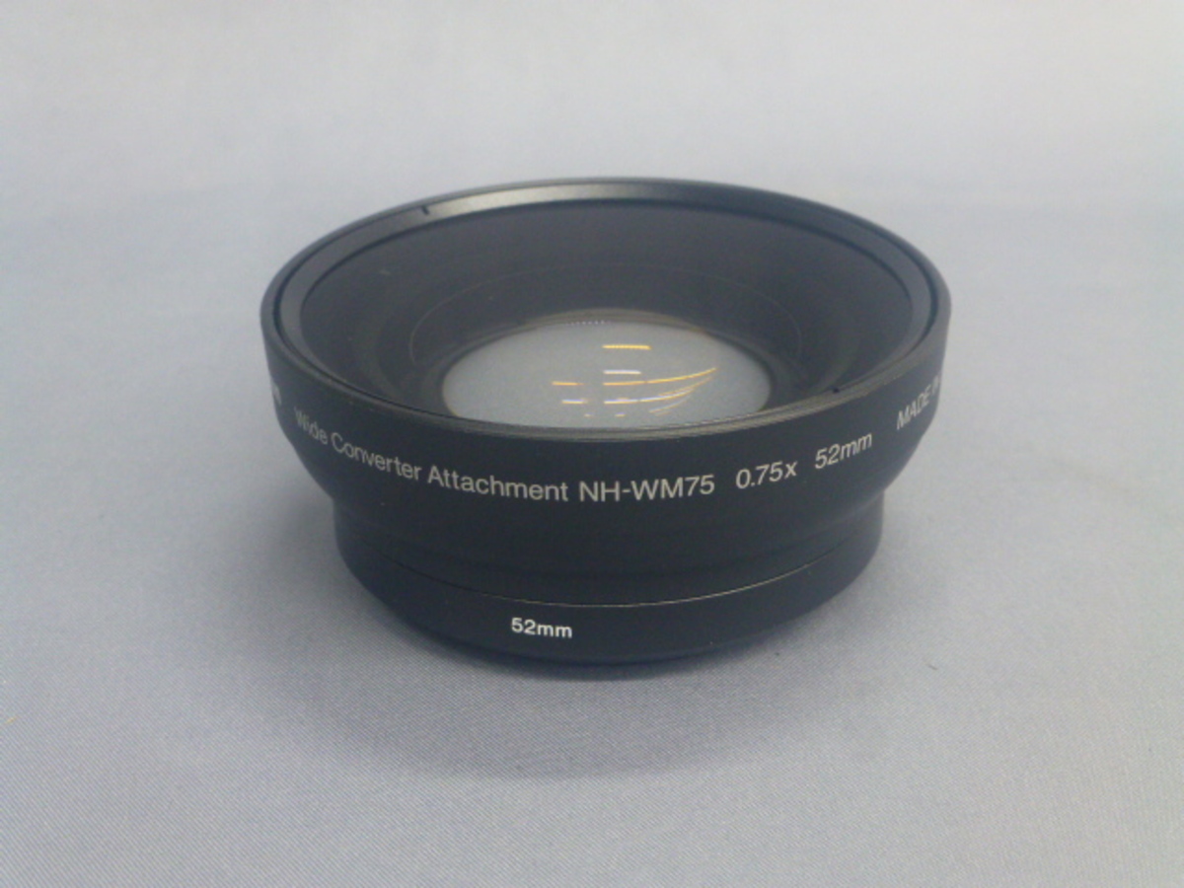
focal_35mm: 58
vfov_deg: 25.2
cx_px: 592
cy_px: 444
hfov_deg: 33.2
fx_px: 1984
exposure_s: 1/15
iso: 400
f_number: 4.7
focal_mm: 10.3
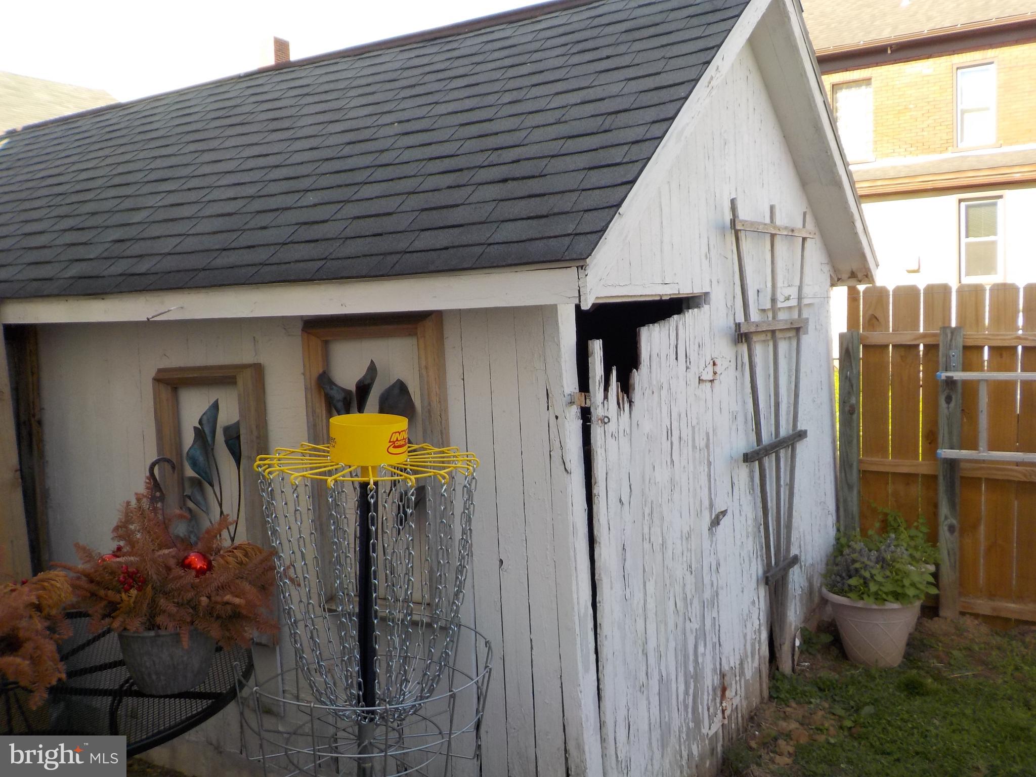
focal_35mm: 30
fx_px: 898
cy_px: 388
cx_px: 518
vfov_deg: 46.8
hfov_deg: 60.0
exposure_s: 1/250
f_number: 3.3
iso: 125
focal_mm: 4.1
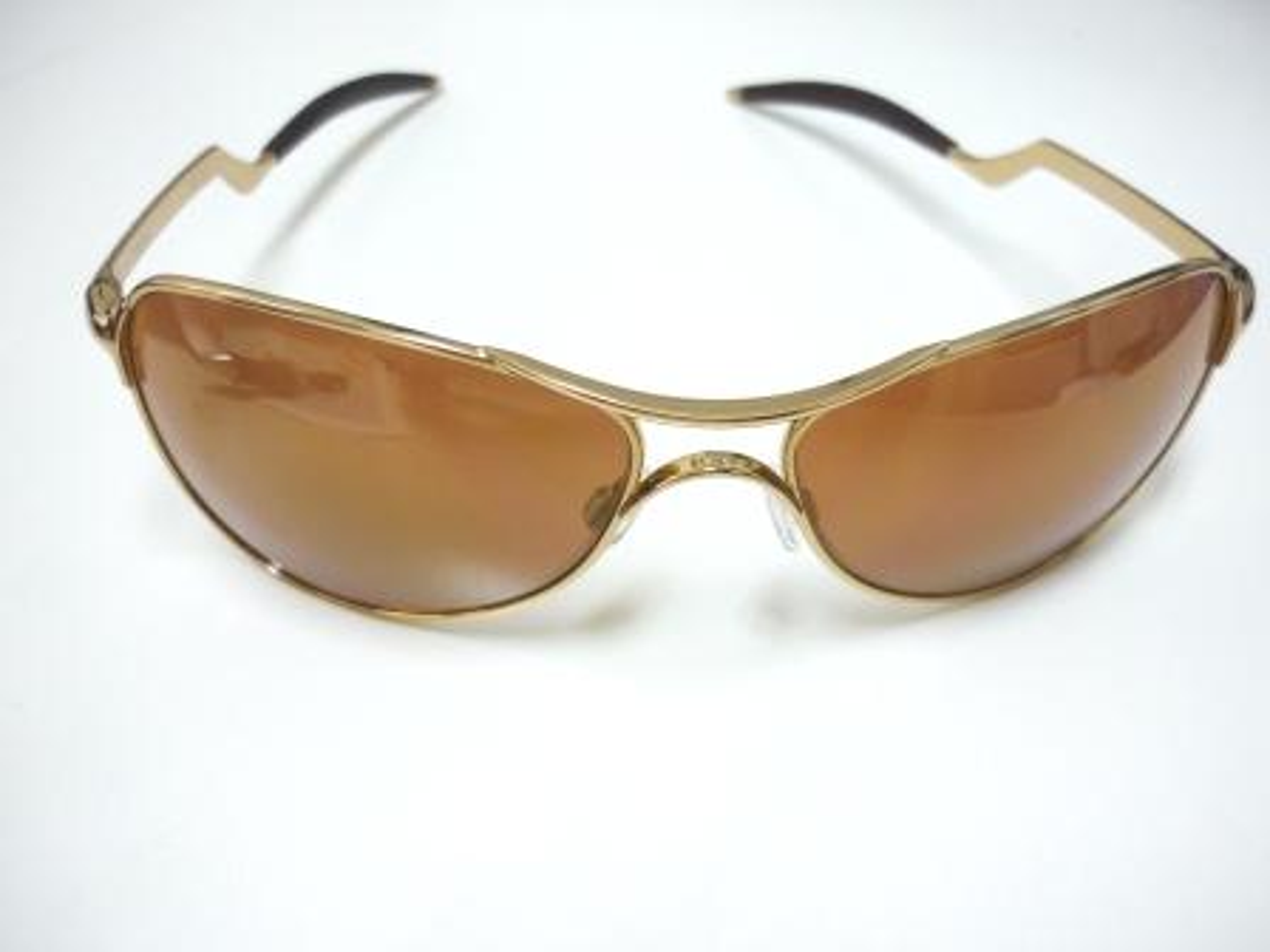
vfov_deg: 42.9
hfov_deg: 55.4
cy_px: 476
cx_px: 635
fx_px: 1211
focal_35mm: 33
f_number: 2.8
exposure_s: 1/30
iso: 125
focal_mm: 5.5
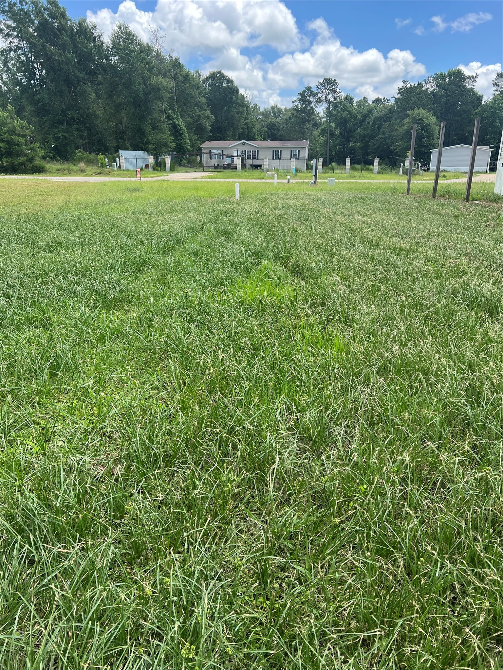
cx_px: 252
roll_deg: -0.3
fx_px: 504
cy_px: 335
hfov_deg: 53.1
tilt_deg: -19.2
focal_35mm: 26
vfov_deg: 67.3
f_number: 1.5
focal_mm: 5.7
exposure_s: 1/1124
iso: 50
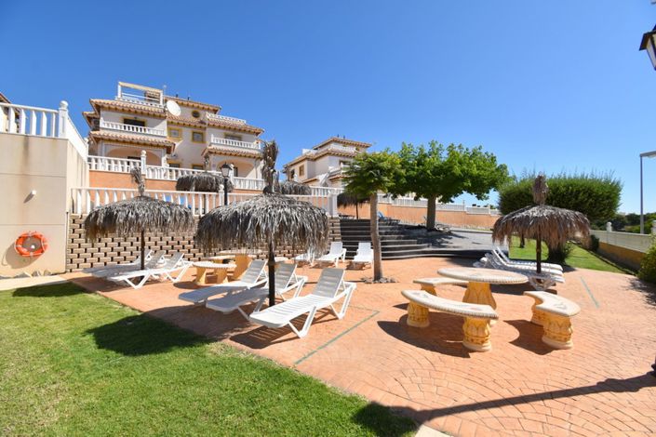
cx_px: 328
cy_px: 218
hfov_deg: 100.4
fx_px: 273
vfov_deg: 77.3
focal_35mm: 15
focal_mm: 10
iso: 100
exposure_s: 1/320
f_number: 9
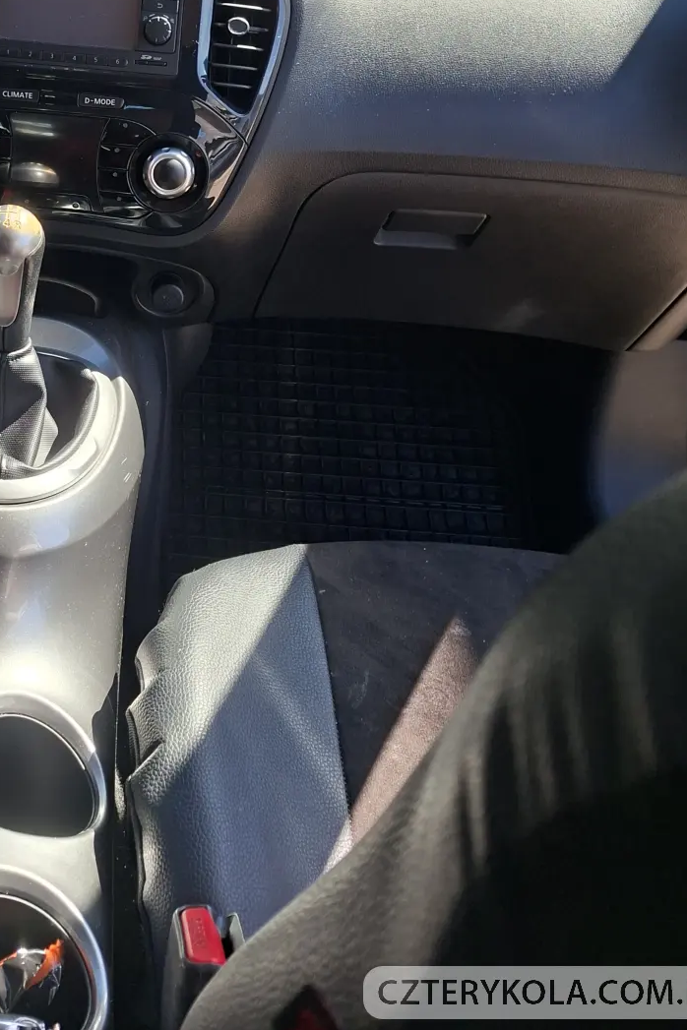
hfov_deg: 33.1
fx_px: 1116
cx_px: 119
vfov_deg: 46.7
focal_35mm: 39
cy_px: 195
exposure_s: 1/393
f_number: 1.8
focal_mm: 5.54
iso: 50
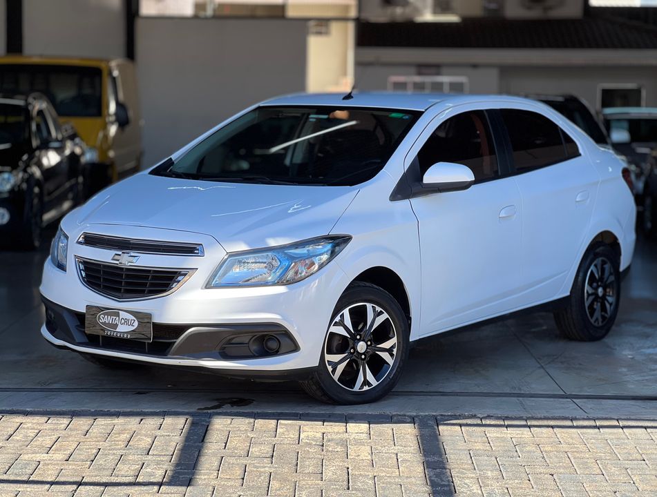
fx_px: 1466
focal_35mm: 77
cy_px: 248
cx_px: 328
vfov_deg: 19.3
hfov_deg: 25.3
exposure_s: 1/121
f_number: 2.8
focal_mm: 9
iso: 25
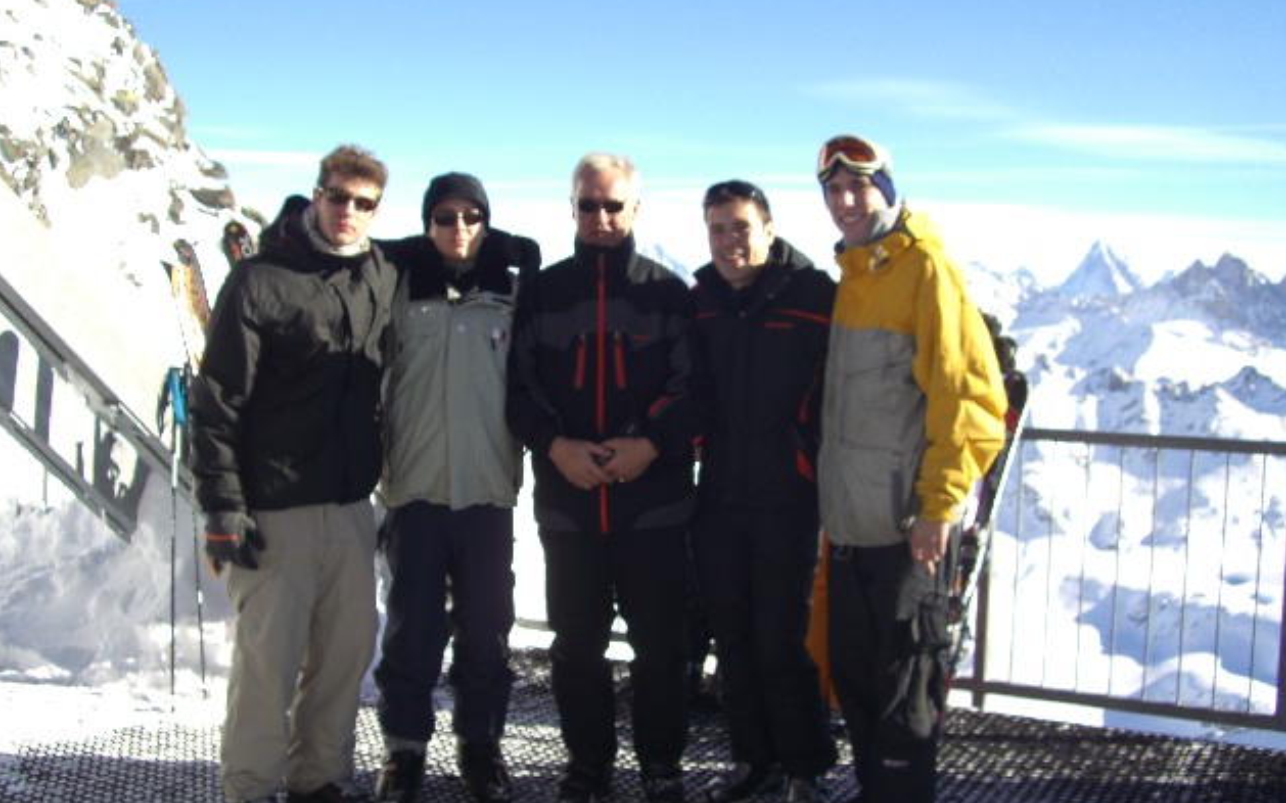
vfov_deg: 31.2
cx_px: 650
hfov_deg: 48.2
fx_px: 1437
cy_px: 433
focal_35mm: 41
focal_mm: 7.9
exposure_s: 1/160
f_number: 5.6
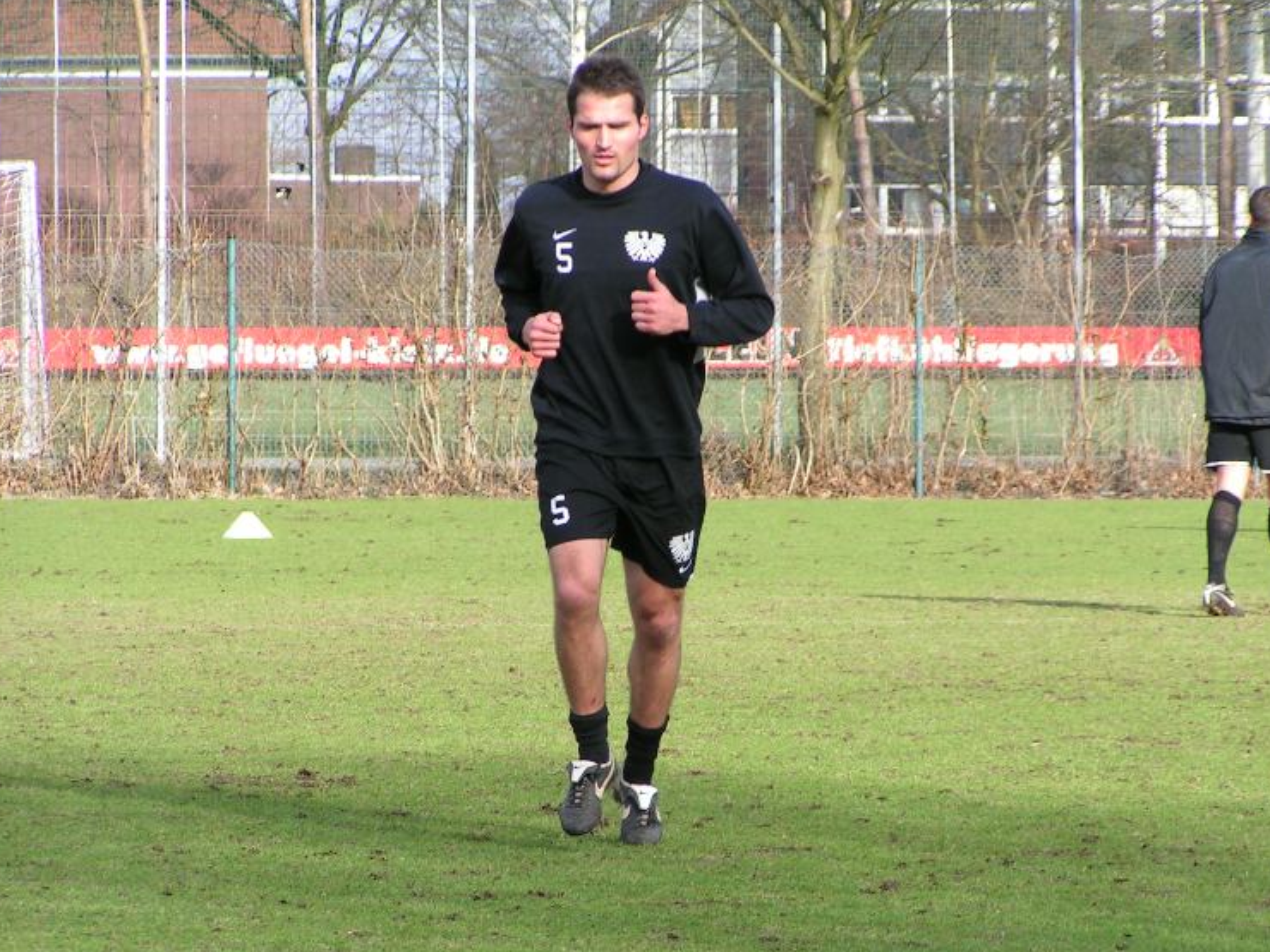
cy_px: 508
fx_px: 9356
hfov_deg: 7.8
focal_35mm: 255
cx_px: 632
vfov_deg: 5.8
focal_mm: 36.1
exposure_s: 1/250
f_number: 4.5
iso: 50
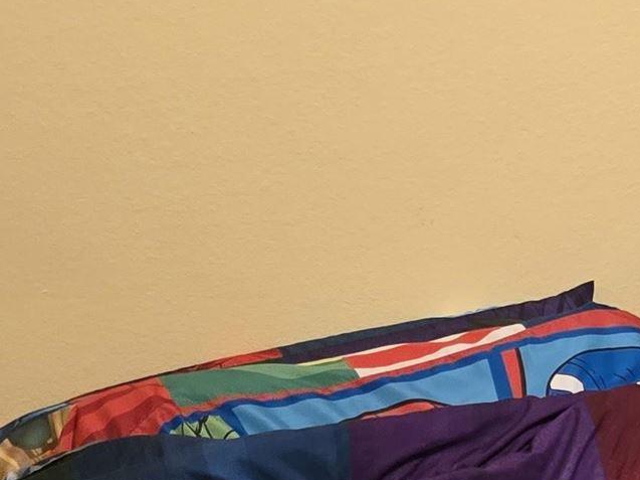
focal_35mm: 111
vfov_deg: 13.3
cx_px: 1270
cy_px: 92
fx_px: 2051
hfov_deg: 14.7
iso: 800
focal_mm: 6.3
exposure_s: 1/120
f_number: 1.7
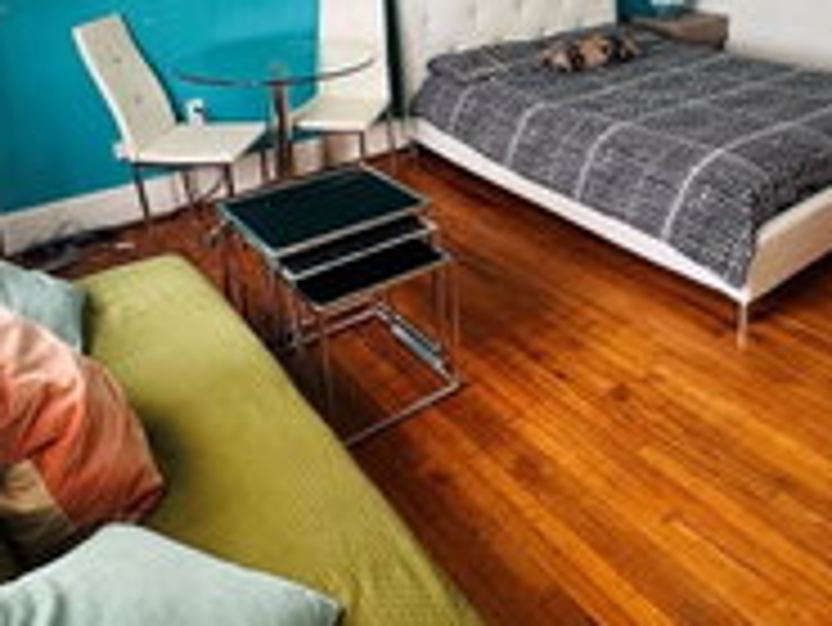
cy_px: 63
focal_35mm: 30
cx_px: 528
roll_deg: +1.7
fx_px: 722
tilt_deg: -13.7
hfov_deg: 59.0
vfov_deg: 42.9
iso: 200
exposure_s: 1/99
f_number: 1.8
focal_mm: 1.57
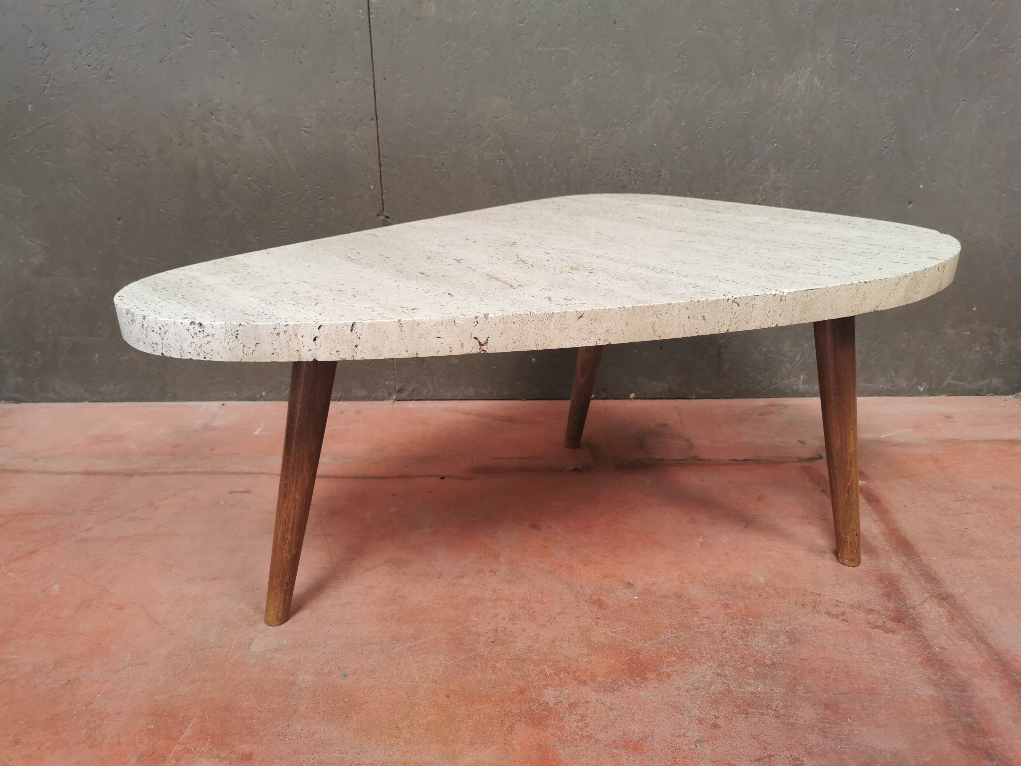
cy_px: 383
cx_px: 510
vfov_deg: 51.4
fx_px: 796
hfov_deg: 65.3
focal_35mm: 27
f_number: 1.8
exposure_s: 1/100
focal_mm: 5.58
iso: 80
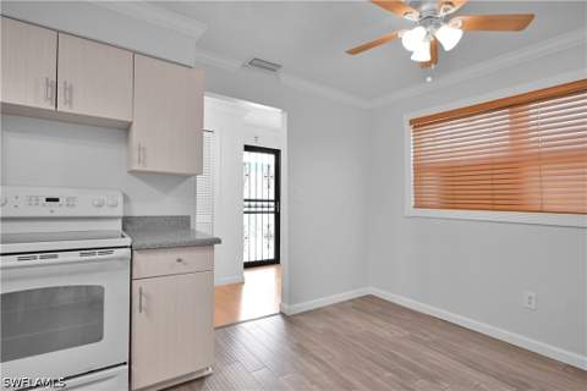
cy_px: 196
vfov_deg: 67.4
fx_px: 293
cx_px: 294
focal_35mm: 18
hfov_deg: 90.0
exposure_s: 1/20
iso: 200
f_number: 3.5
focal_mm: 12
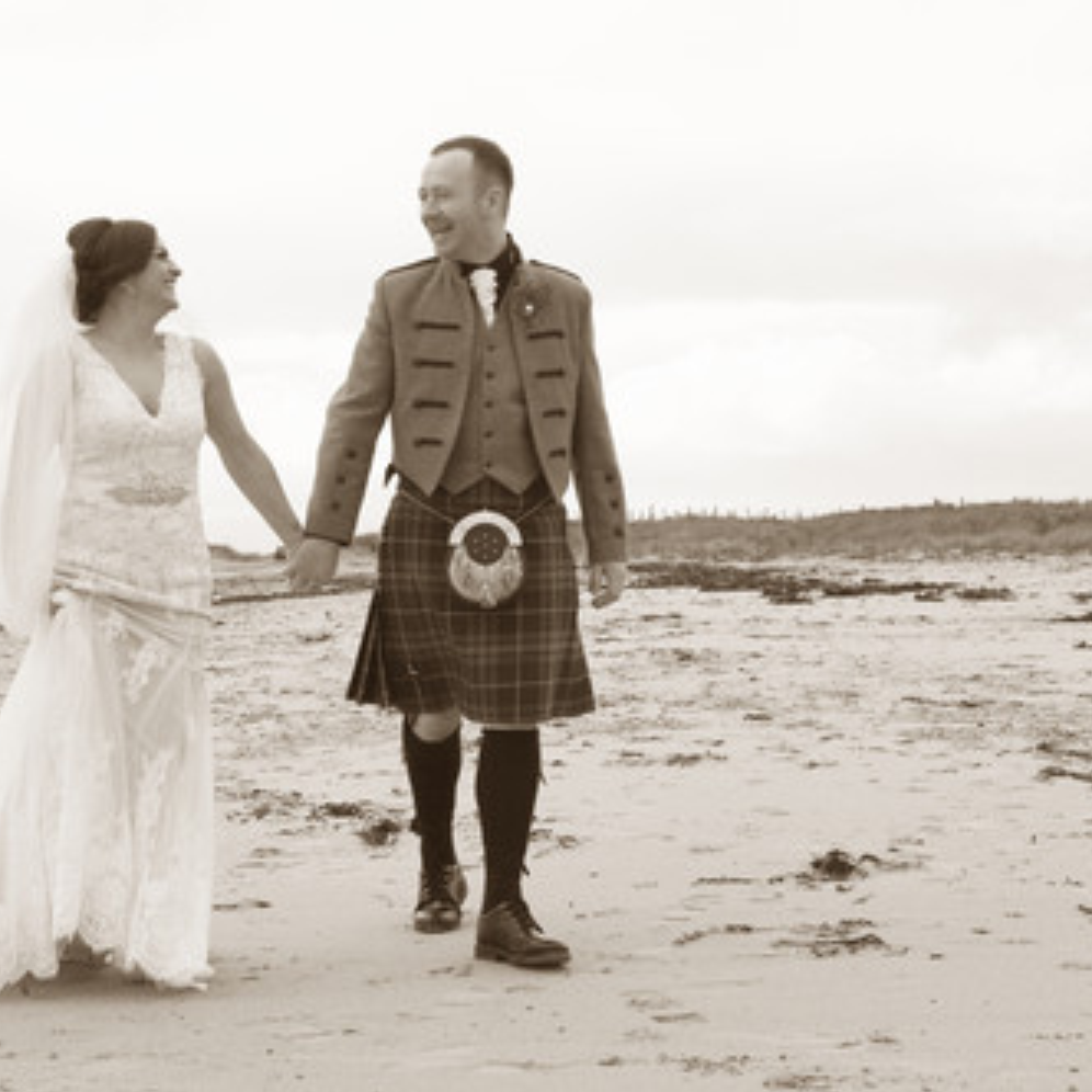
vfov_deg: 40.9
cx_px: 296
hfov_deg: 40.0
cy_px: 546
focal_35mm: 41
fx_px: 1463
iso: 320
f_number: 11
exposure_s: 1/500
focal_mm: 32
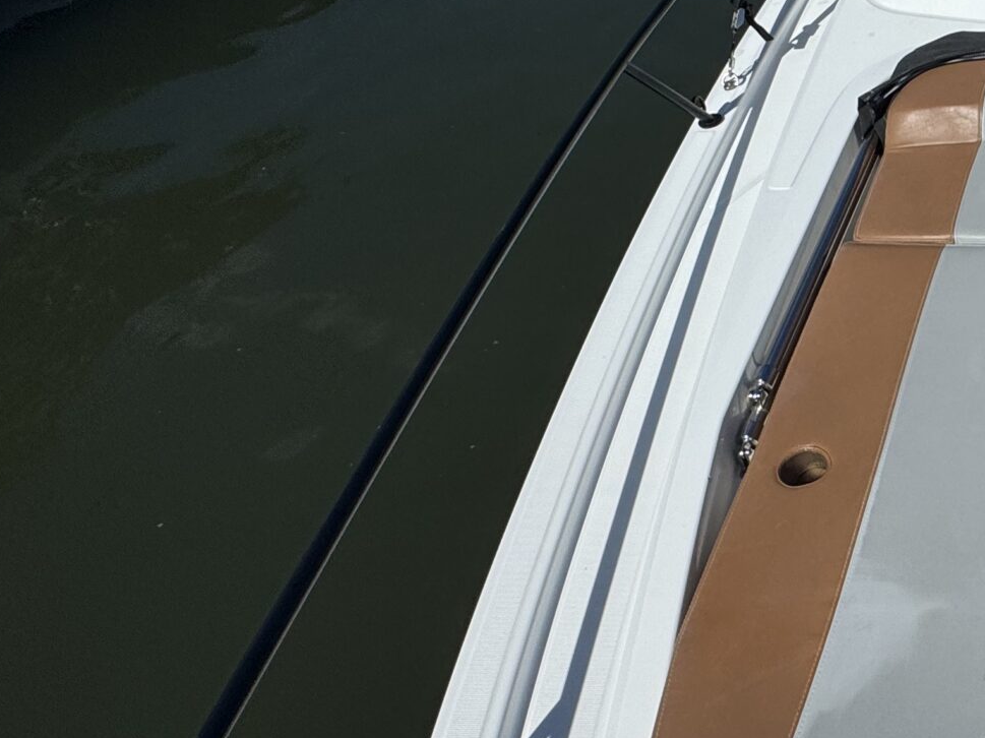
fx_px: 1052
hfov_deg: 35.2
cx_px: 1270
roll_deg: -2.6
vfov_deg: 37.9
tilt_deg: -38.8
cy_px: 204
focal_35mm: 37
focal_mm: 2.22
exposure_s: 1/4367
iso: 32
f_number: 2.2
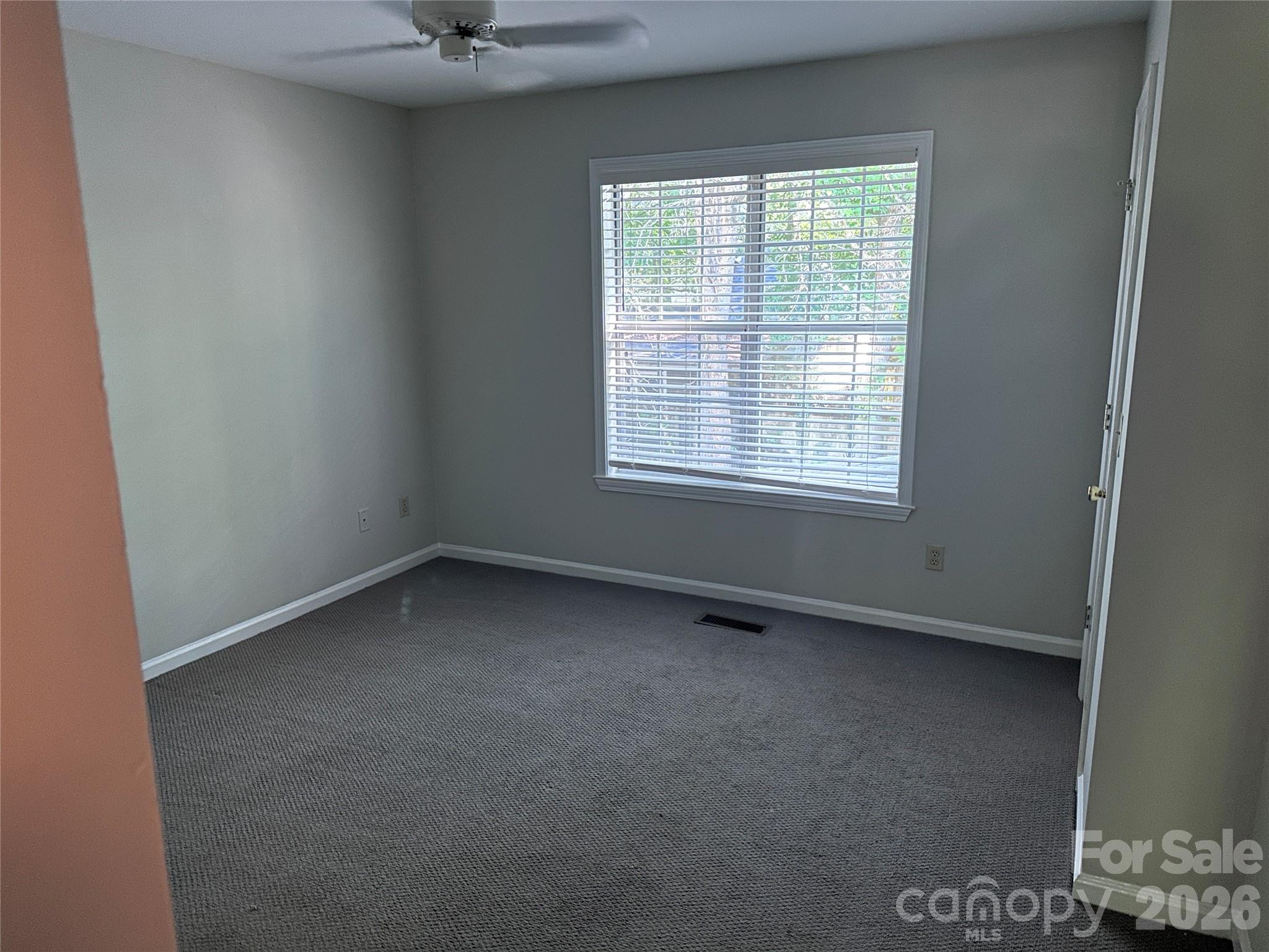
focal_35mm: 24
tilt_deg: -11.7
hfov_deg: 71.6
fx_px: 880
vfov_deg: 56.8
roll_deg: +0.7
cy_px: 476
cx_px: 634
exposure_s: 1/60
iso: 800
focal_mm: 6.86
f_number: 1.78
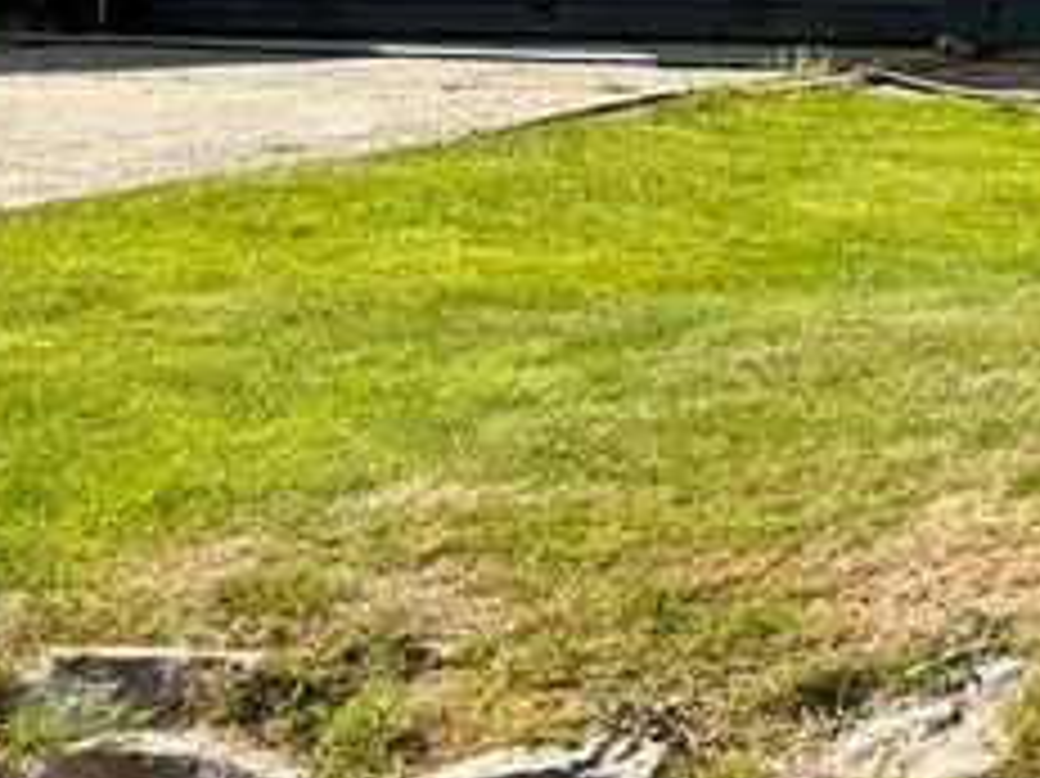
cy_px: -409
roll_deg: -1.1
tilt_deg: +3.1
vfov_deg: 8.7
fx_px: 4985
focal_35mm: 166
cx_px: 2962
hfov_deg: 9.6
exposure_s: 1/4310
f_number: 1.78
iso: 80
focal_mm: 6.76
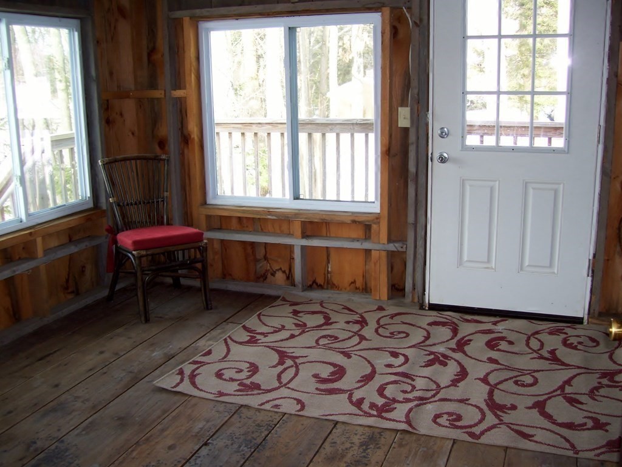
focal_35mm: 36
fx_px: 647
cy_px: 234
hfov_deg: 51.4
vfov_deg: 39.7
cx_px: 311
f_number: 2.7
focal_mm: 6
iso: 80
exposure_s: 1/60
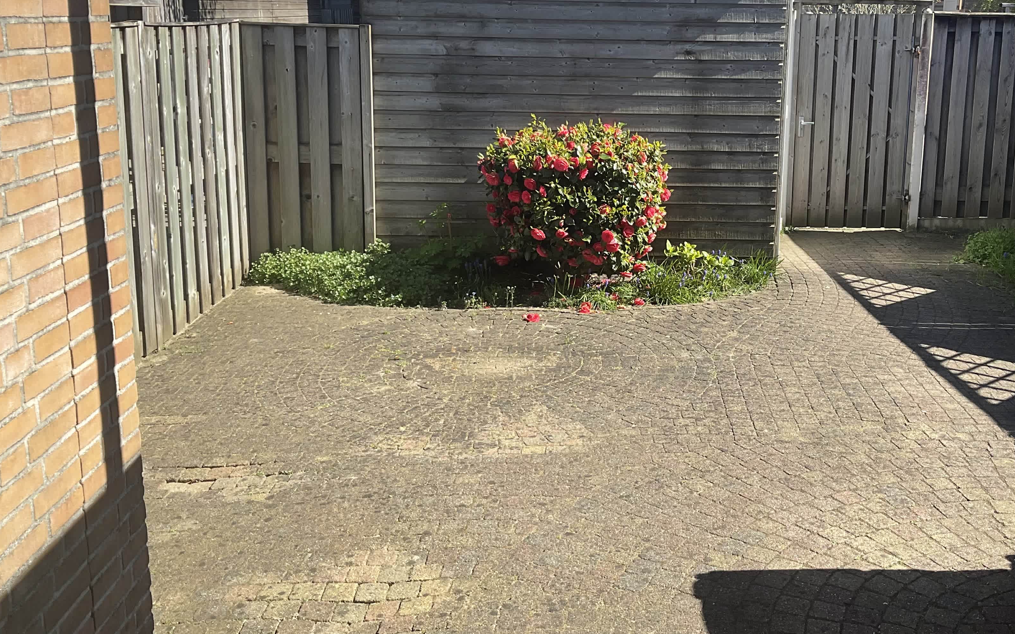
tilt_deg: -11.6
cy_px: 220
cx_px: 620
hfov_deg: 50.0
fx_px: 1079
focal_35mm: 39
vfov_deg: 32.5
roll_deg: -0.7
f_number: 1.8
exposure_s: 1/691
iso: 16
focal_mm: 3
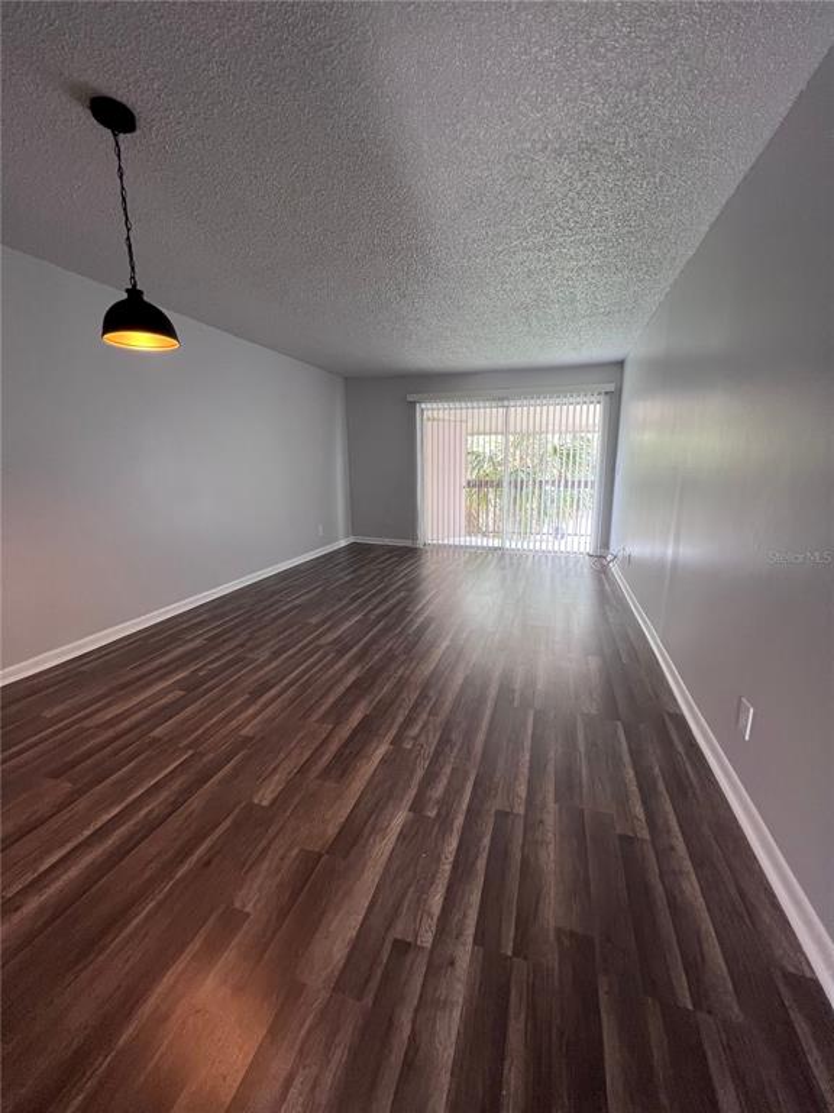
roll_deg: +0.9
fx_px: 418
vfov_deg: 106.2
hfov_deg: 89.9
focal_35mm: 13
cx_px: 417
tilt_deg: -11.6
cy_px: 556
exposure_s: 1/99
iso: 125
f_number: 1.8
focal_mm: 1.57
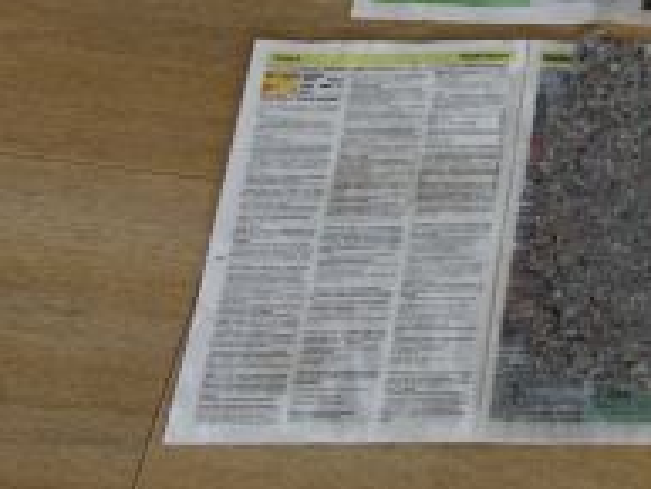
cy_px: -224
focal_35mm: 86
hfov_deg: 19.9
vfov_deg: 15.9
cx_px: 961
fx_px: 1618
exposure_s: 1/30
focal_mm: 9.87
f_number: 2.8
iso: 200
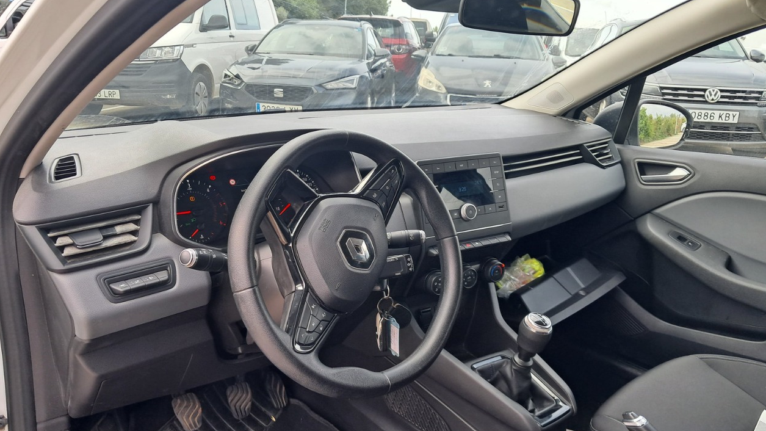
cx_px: 383
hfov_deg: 64.3
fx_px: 609
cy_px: 228
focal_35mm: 30
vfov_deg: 38.9
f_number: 1.8
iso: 50
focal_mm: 4
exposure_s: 1/100
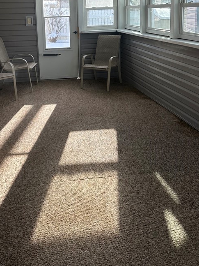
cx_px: 78
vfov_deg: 47.2
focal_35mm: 38
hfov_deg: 37.5
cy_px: 67
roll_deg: +0.7
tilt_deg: -11.3
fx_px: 291
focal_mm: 6.86
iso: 80
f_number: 1.78
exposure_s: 1/521
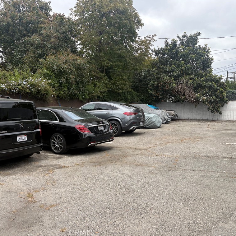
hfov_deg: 52.5
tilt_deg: -4.5
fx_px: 239
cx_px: 117
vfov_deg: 52.5
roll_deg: +1.1
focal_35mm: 31
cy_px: 118
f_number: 1.6
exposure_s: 1/1667
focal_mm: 5.96
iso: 50
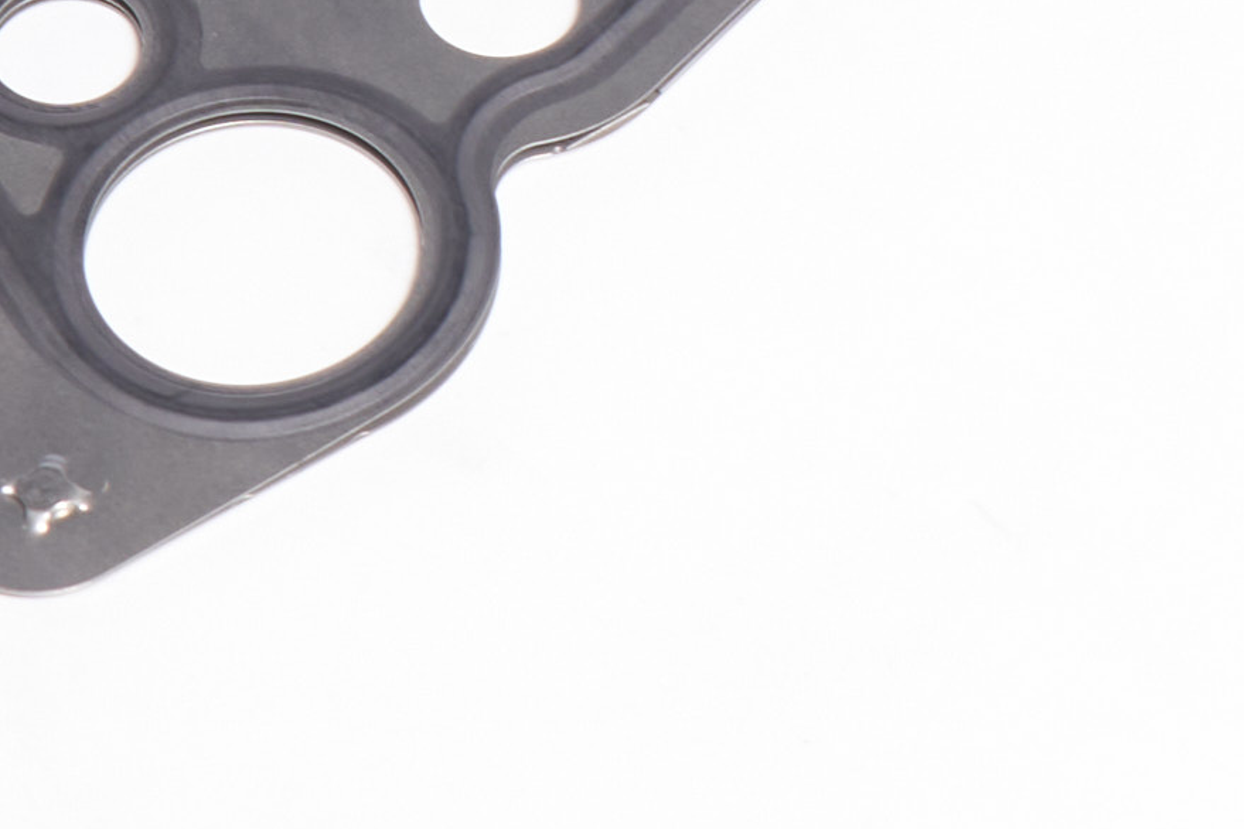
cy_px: -1000
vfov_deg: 6.4
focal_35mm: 206
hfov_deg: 9.8
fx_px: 7118
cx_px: 1608
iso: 200
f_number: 14
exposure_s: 1/125
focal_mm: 31
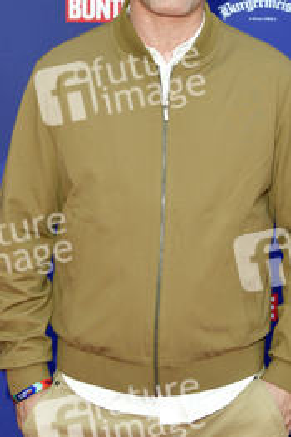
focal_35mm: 70
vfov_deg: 28.8
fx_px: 850
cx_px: 168
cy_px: 169
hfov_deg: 19.4
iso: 640
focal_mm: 46
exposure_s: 1/200
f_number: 6.3
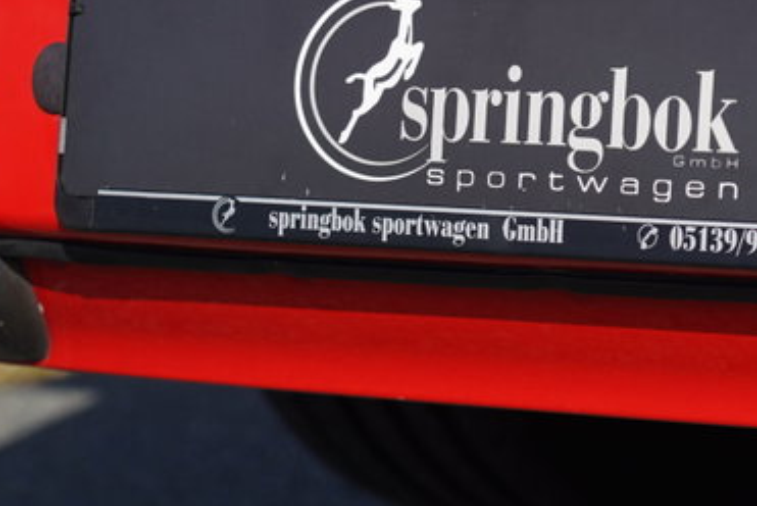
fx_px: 5282
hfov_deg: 8.2
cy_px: -168
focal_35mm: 251
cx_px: 686
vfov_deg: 5.5
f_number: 4.5
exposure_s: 1/800
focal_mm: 91
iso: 100
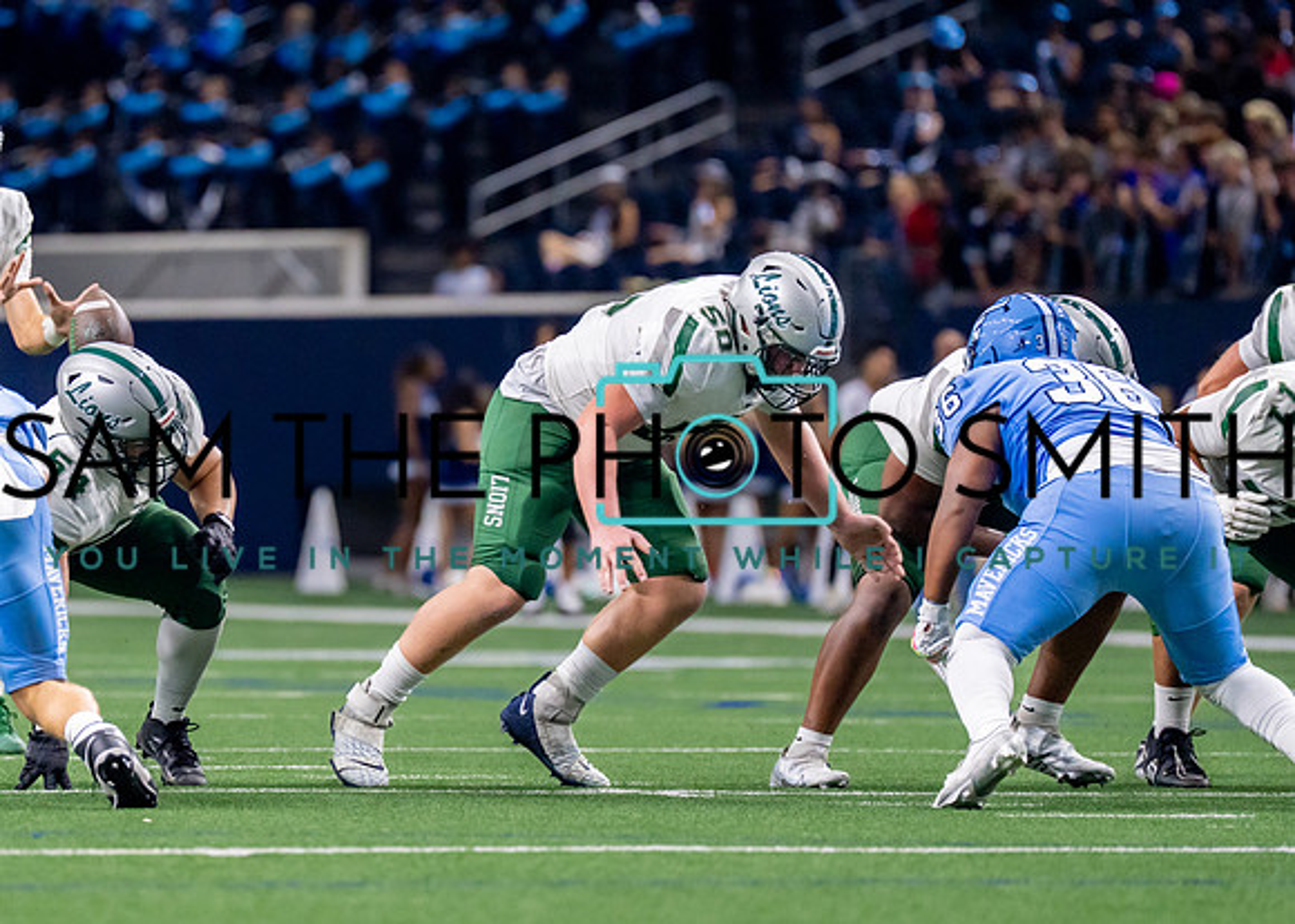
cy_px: 495
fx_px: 13119
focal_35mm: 357
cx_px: 422
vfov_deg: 4.0
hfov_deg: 5.6
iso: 1600
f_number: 2.8
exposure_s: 1/1000
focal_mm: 200
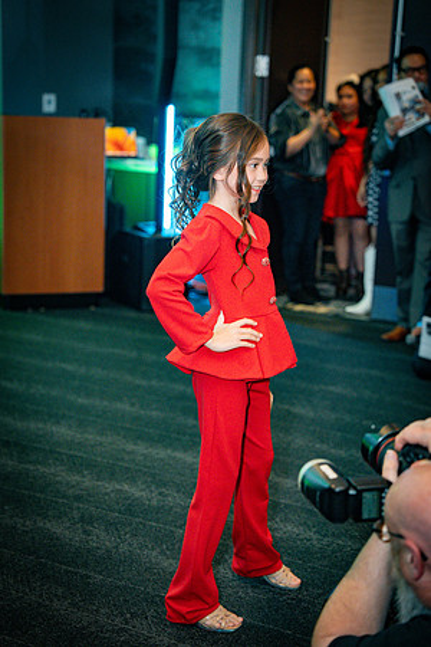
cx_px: 216
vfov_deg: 28.8
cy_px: 324
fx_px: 1257
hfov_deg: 19.5
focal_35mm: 70
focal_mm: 70
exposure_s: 1/160
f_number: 2.8
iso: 1600
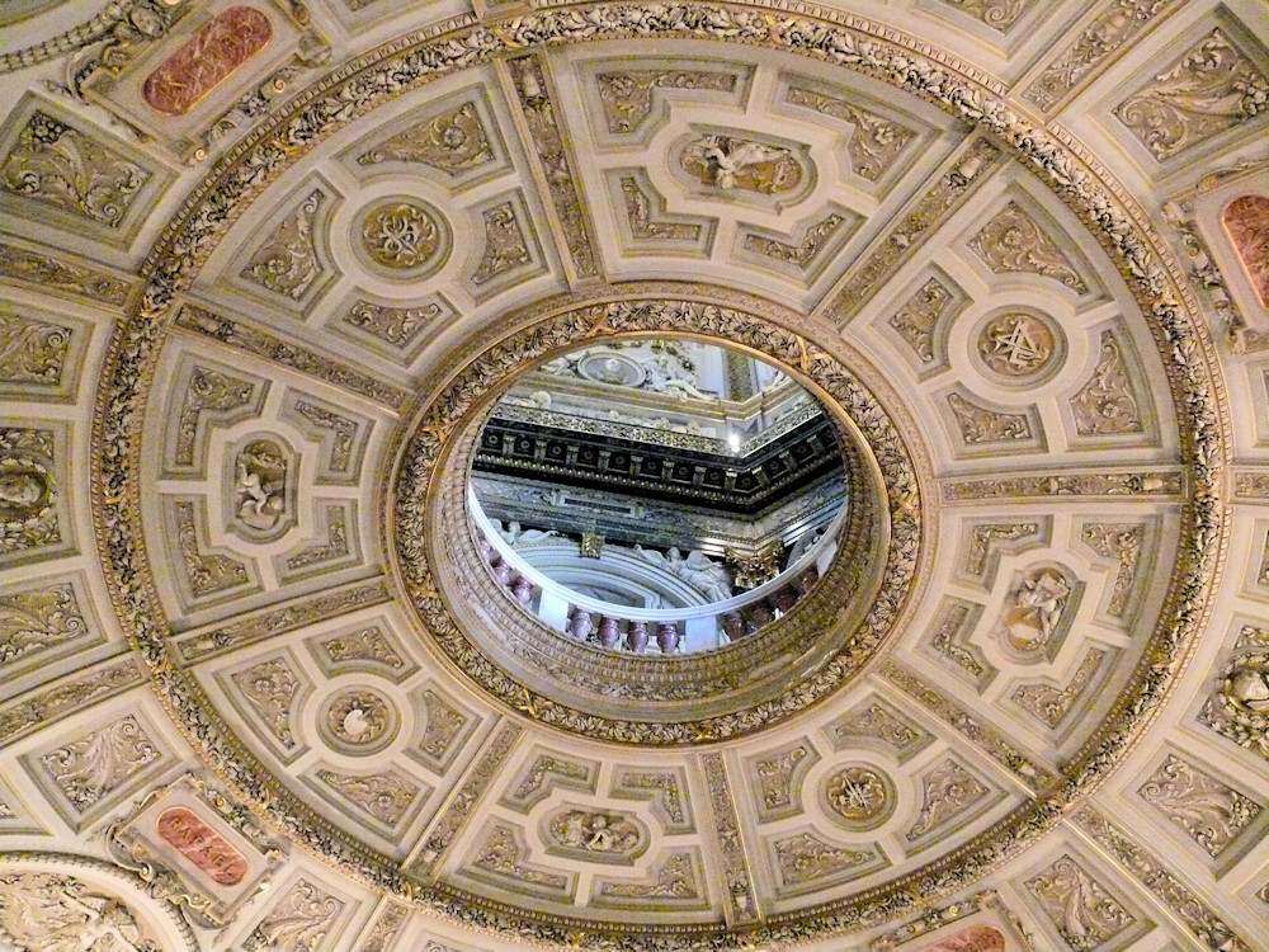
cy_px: 476
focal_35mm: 35
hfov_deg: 52.6
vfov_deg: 40.7
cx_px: 634
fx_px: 1283
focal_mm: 7.4
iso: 1600
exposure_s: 1/40
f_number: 2.8
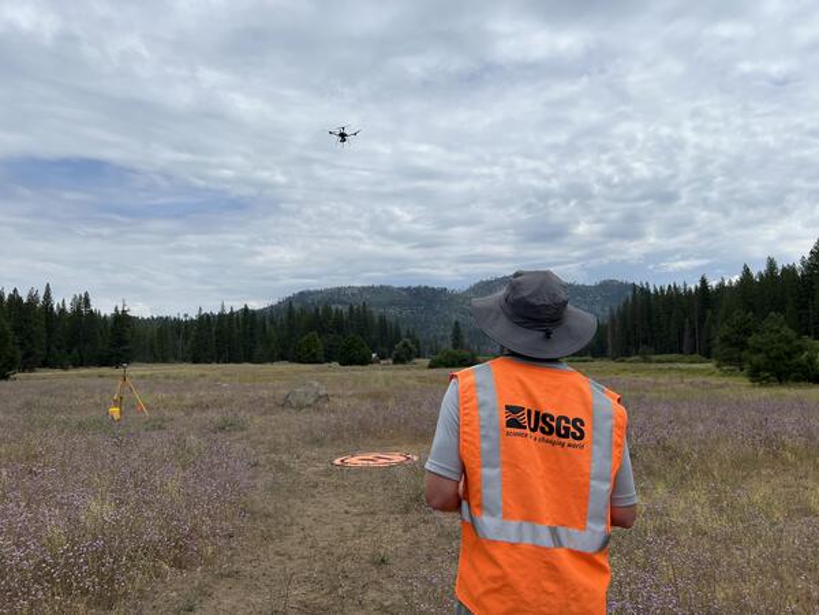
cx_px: 410
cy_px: 308
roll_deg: +0.7
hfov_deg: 67.3
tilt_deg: +4.8
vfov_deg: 53.1
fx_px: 615
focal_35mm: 26
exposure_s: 1/8696
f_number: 1.5
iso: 50
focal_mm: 5.7
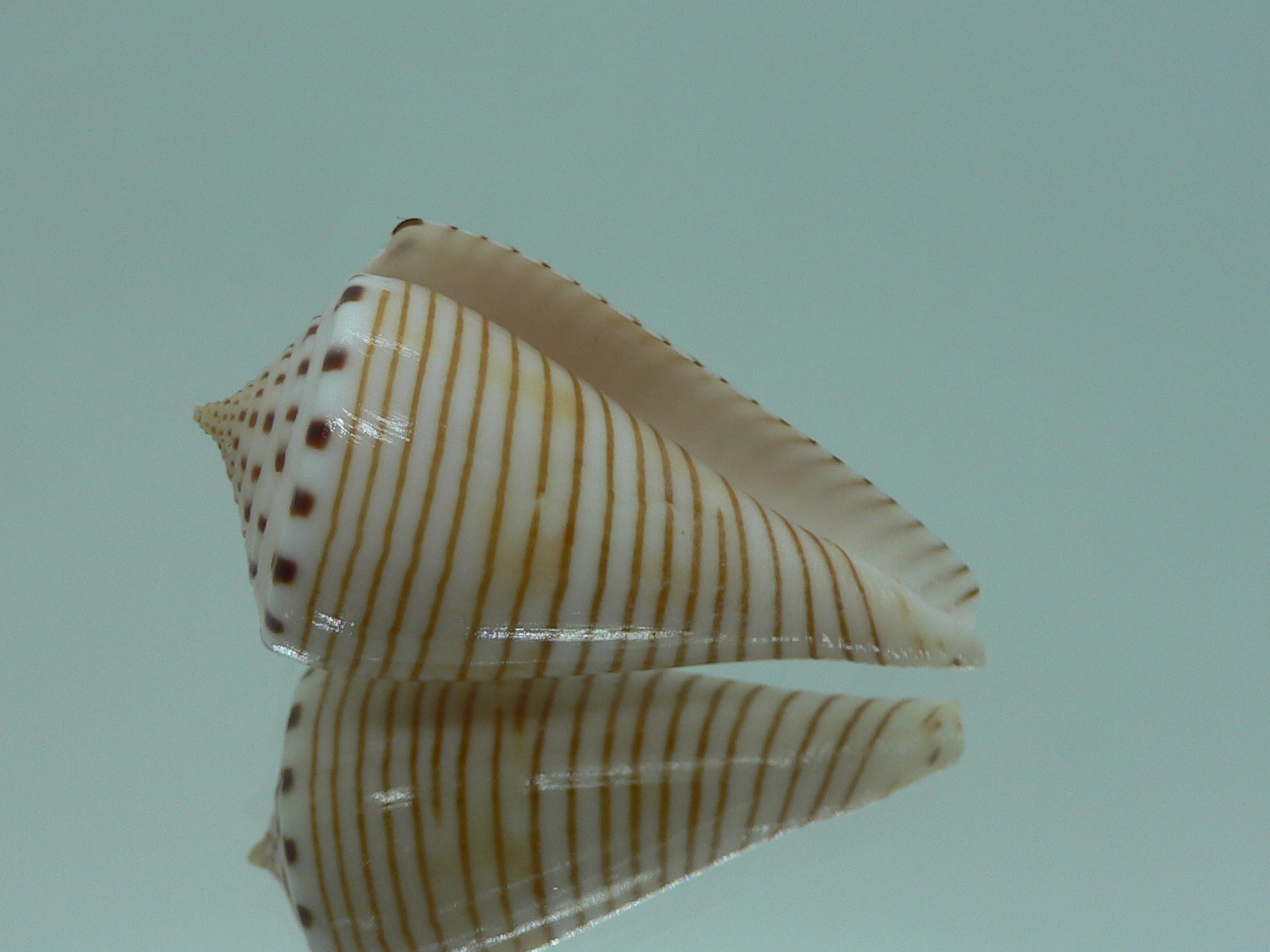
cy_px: 543
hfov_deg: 42.9
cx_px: 569
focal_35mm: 44
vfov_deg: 32.8
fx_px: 1614
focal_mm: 4.6
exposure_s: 1/60
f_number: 2.8
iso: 80
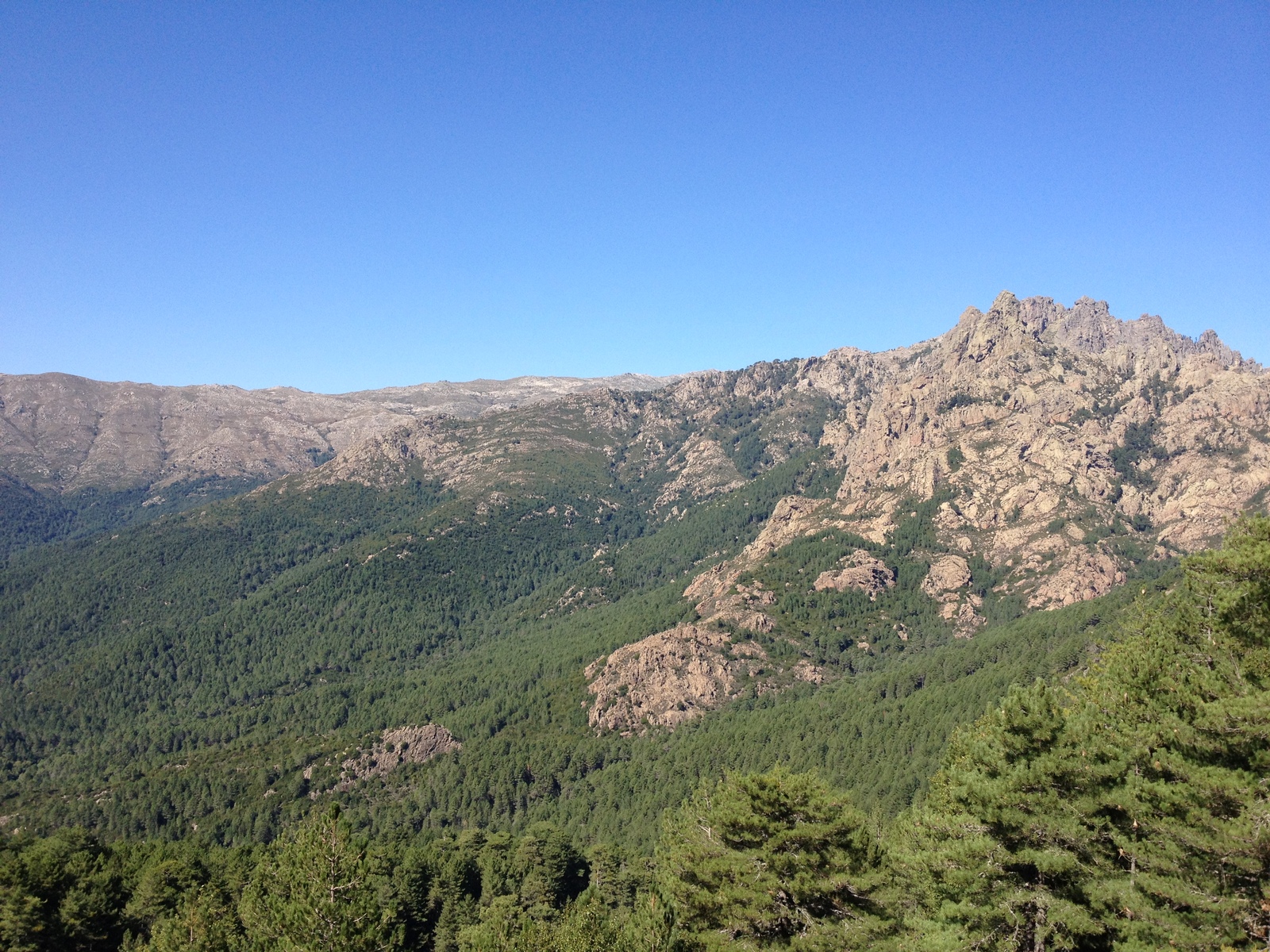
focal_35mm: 35
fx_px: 1284
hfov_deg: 52.6
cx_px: 635
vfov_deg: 40.7
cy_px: 476
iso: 64
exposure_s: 1/1284
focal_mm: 4.28
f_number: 2.4
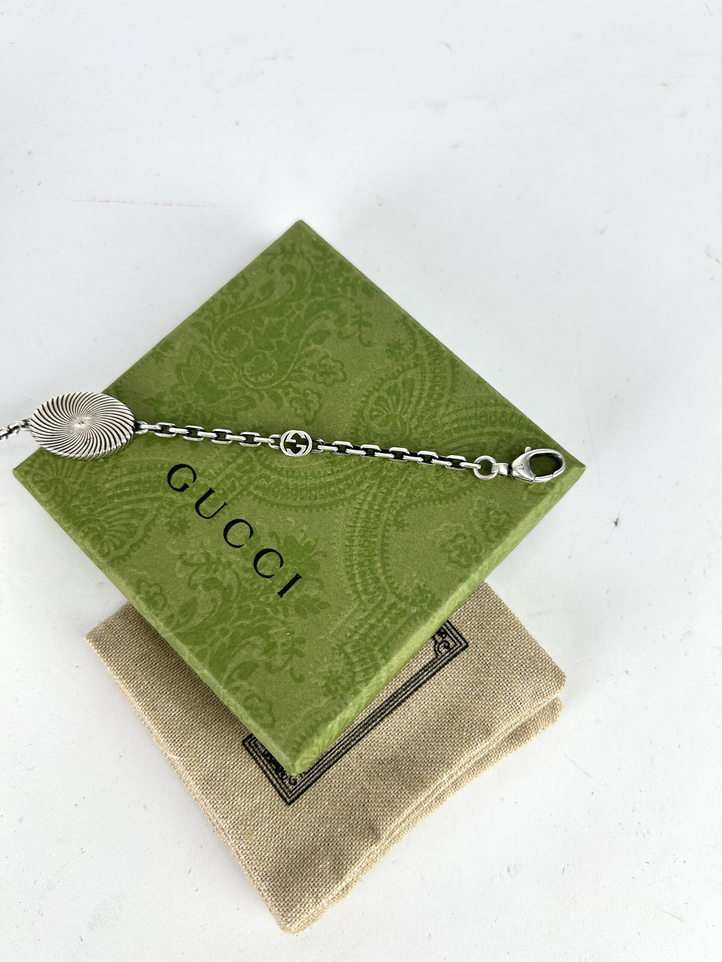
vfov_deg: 67.3
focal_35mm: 26
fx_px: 723
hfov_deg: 53.1
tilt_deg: -76.7
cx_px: 361
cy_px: 481
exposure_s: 1/120
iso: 32
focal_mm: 5.7
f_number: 1.5
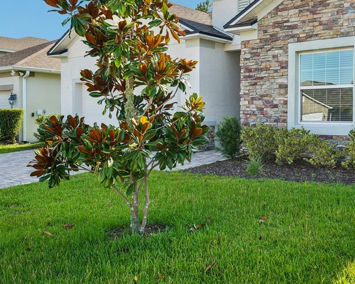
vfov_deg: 37.3
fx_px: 420
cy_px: 121
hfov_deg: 44.5
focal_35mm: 40
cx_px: 258
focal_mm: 24
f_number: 8
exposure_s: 1/60
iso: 100
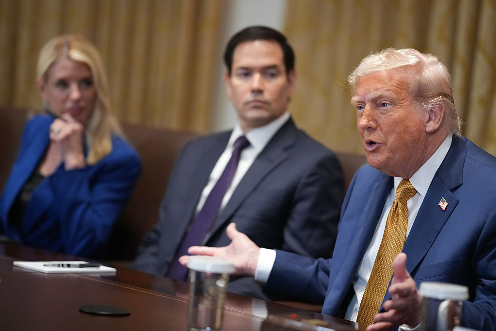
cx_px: 248
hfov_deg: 15.2
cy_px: 166
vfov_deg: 10.2
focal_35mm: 135
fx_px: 1860
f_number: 1.8
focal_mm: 135
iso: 4000
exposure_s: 1/640
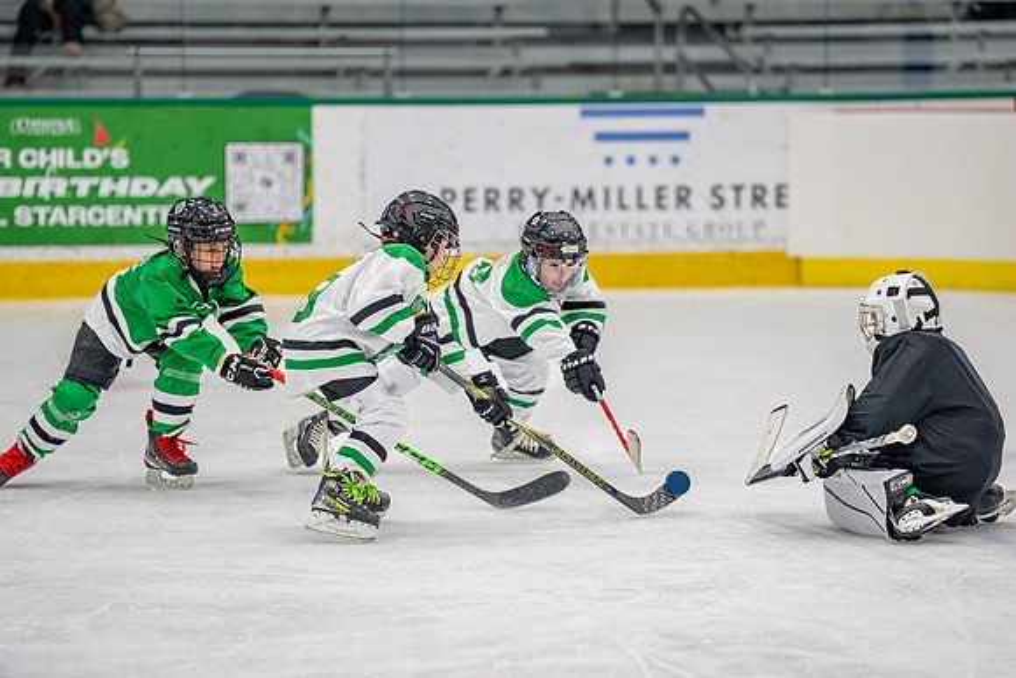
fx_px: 4745
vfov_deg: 8.2
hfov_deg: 12.2
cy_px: 339
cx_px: 508
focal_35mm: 168
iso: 1250
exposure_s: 1/1600
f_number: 2.8
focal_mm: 158
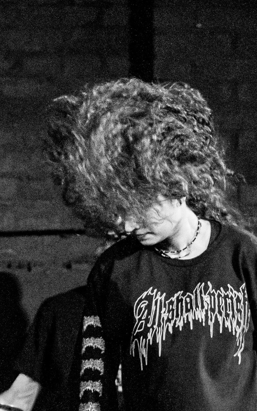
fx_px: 3126
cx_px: 105
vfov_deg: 7.5
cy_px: 329
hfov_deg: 4.7
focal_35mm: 279
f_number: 2.8
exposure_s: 1/160
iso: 8000
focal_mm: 70
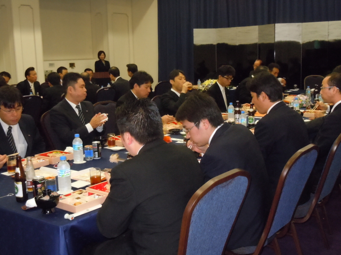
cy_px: 128
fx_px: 443
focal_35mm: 45
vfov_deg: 32.2
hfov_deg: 42.1
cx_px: 170
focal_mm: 8.1
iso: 1000
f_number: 4.6
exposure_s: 1/30
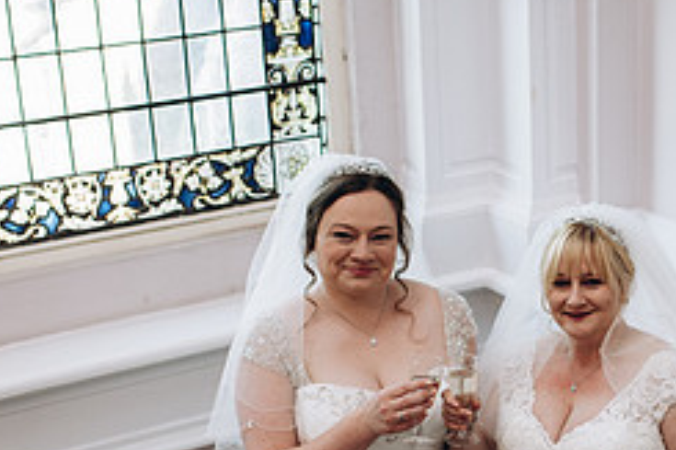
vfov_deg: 16.3
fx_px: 1557
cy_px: 381
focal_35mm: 83
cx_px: 538
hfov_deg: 24.1
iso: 200
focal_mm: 35
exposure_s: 1/100
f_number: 2.5
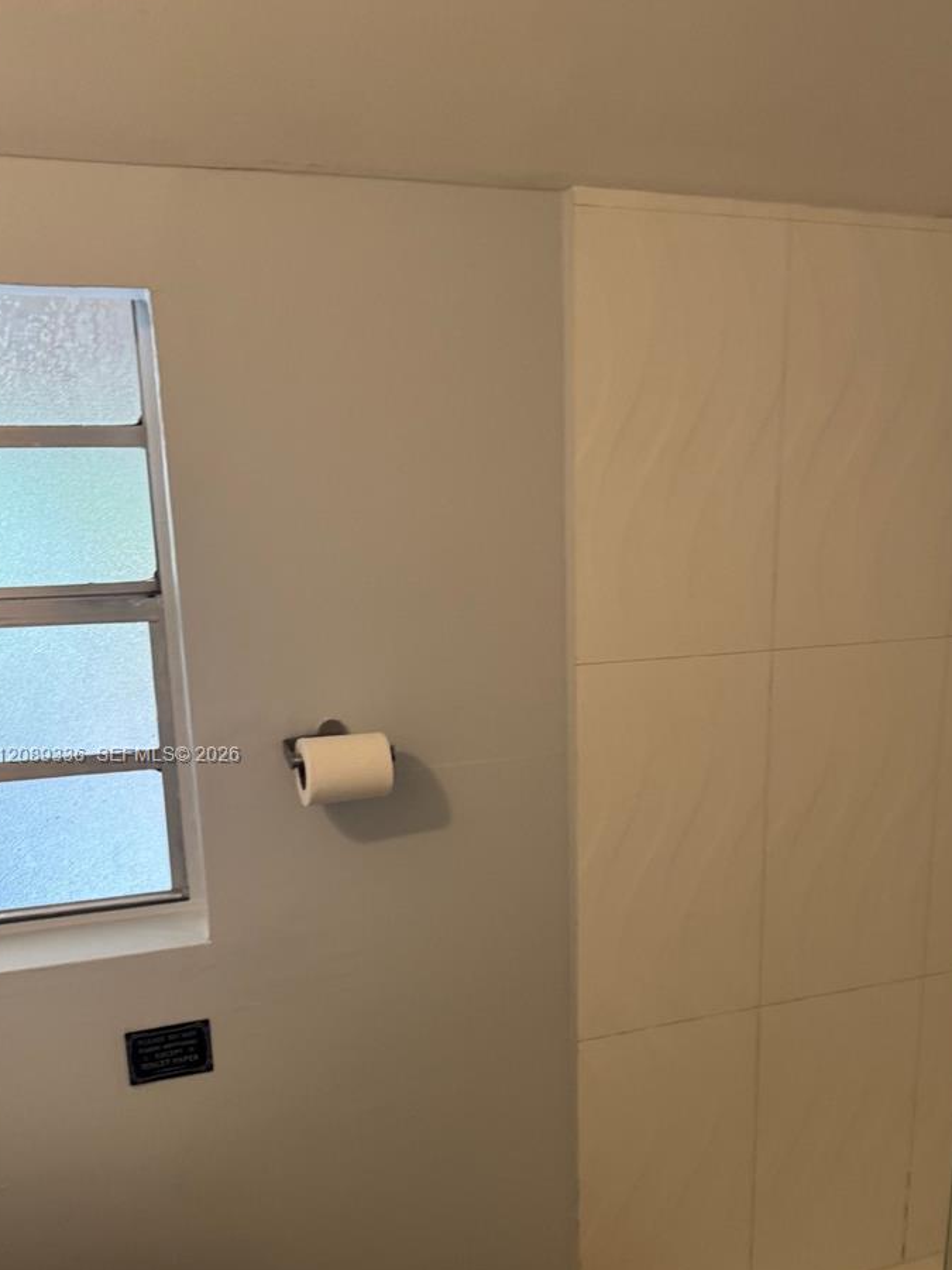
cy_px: 756
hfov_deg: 43.7
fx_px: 1173
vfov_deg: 56.4
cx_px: 614
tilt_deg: -13.8
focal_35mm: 32
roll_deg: +1.5
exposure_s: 1/60
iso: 200
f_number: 1.78
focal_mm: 6.76
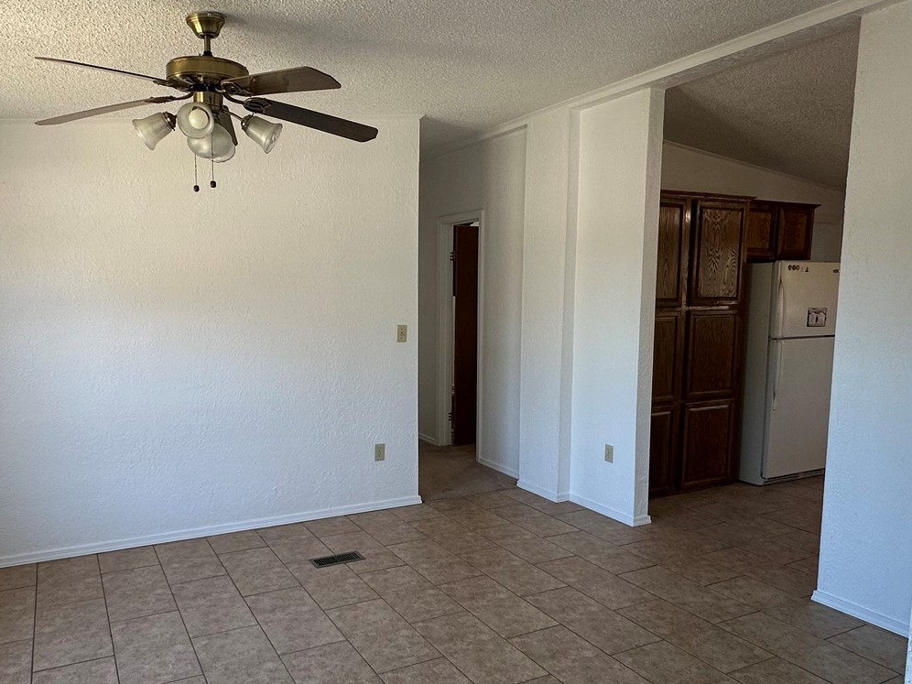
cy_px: 372
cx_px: 389
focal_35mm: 27
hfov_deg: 65.0
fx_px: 711
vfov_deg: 51.3
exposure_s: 1/120
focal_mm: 2.22
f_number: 2.2
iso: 100
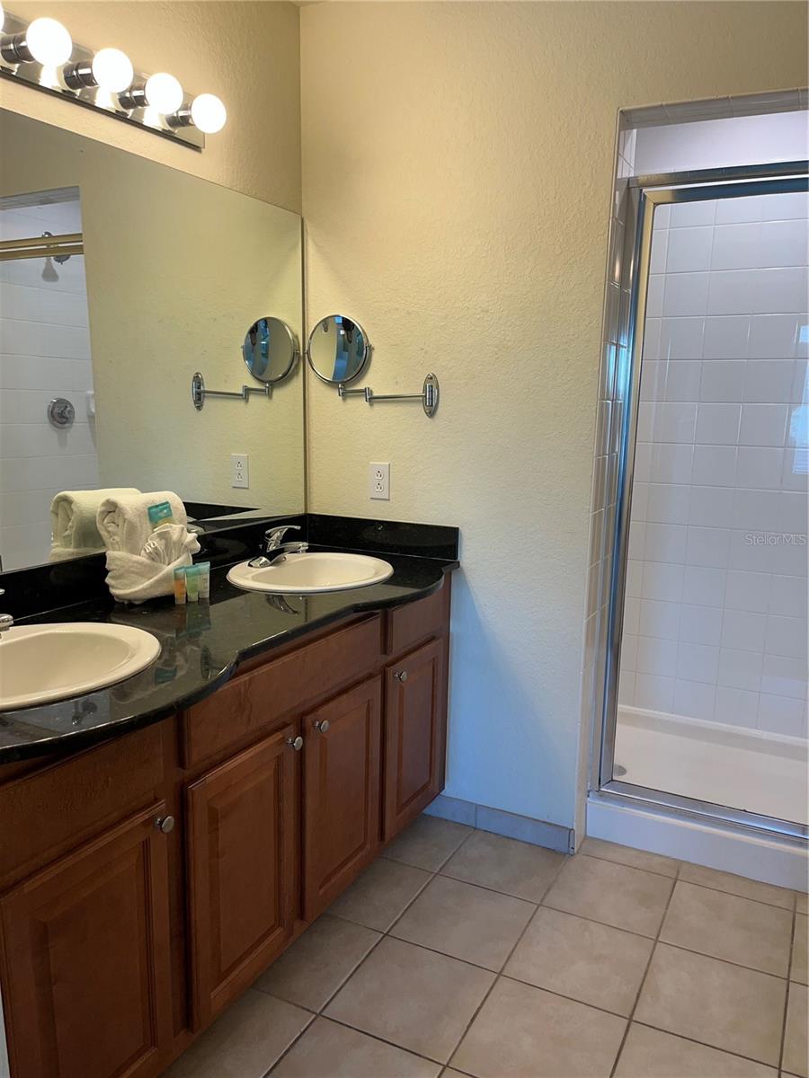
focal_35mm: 26
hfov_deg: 53.1
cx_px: 404
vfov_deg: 67.3
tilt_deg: -11.7
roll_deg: -1.3
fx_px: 810
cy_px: 539
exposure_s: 1/120
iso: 80
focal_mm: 5.1
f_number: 1.6
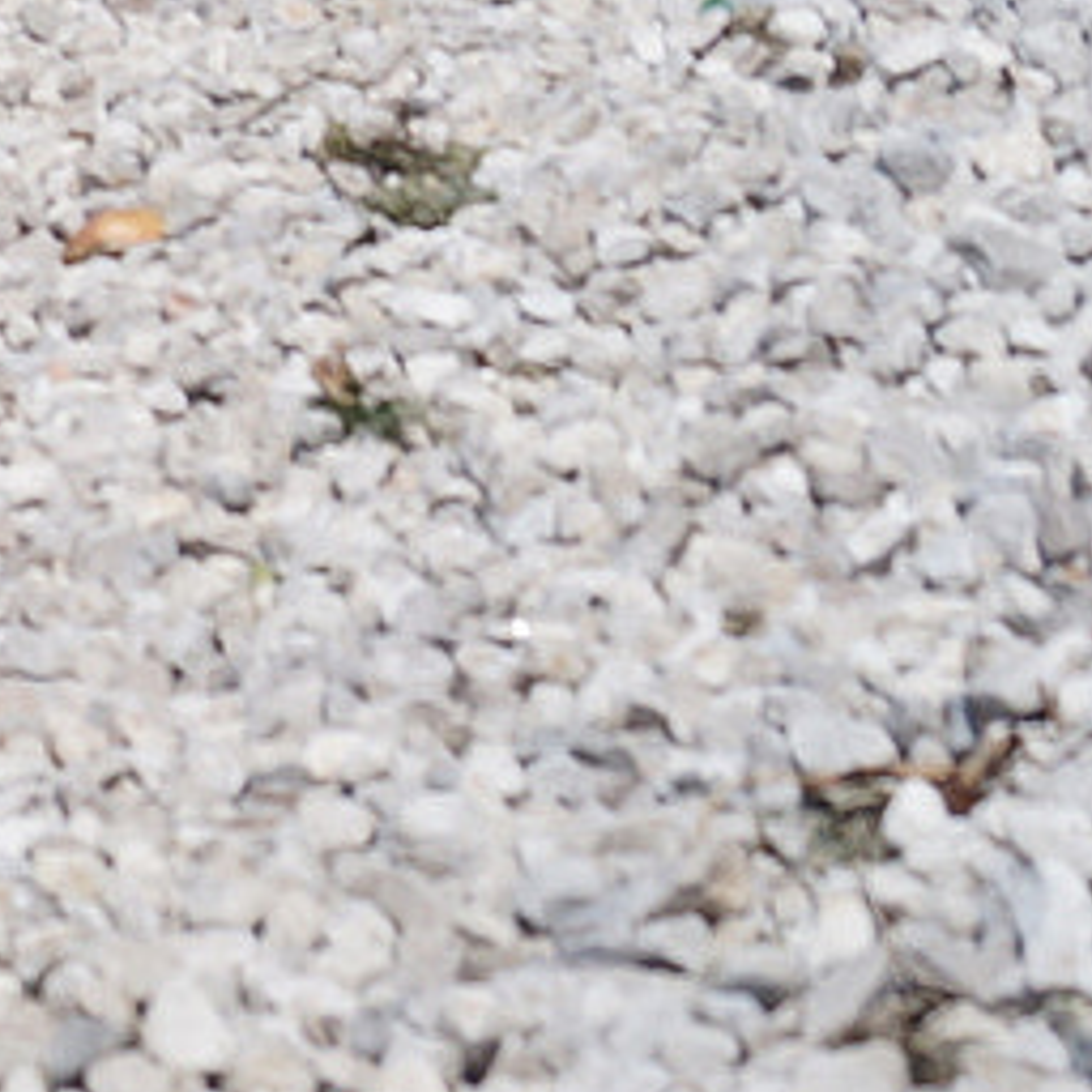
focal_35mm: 159
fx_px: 5675
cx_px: -2013
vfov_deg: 10.3
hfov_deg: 9.2
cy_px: -949
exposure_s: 1/200
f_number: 7.1
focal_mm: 20
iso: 100
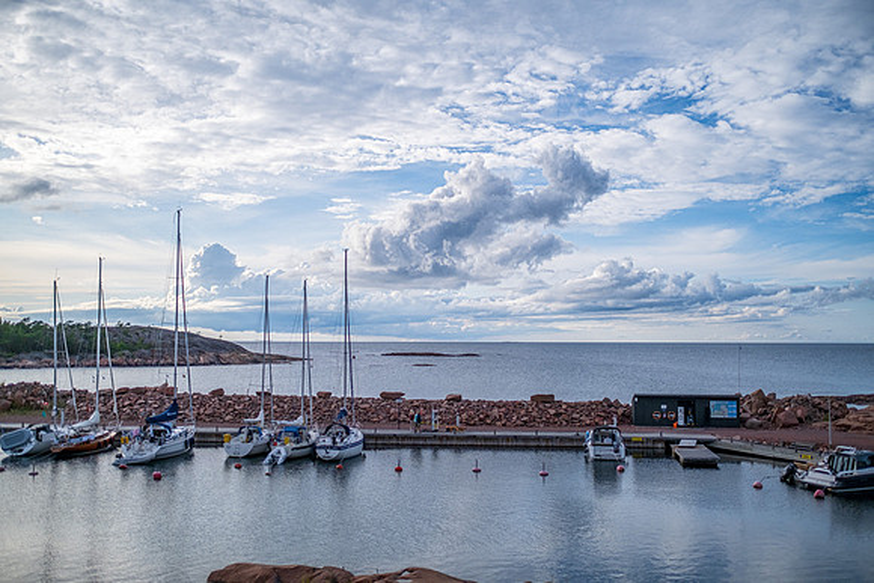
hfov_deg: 54.4
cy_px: 292
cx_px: 437
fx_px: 850
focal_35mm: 35
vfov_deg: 37.9
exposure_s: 1/14000
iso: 160
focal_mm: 23
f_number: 1.4
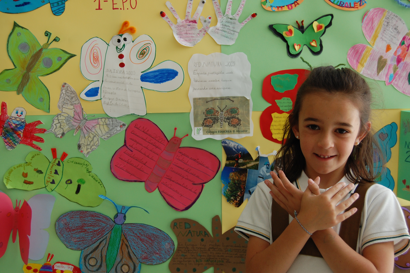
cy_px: 136
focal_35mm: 51
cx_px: 205
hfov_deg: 38.9
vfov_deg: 26.4
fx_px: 580
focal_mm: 34
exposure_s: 1/125
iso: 400
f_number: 5.6
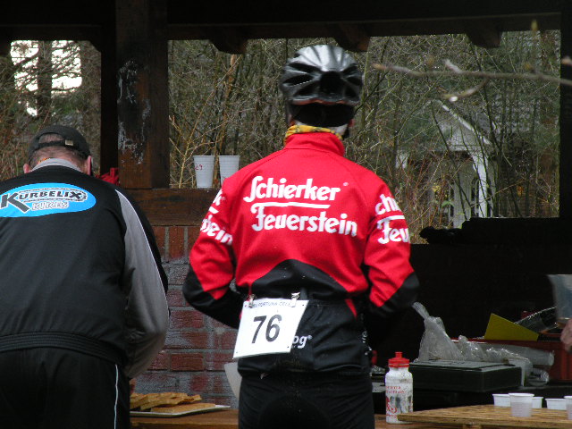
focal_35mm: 170
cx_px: 286
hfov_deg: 11.6
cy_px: 214
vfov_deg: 8.7
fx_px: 2809
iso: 132
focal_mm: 30.1
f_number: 4.5
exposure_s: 1/62
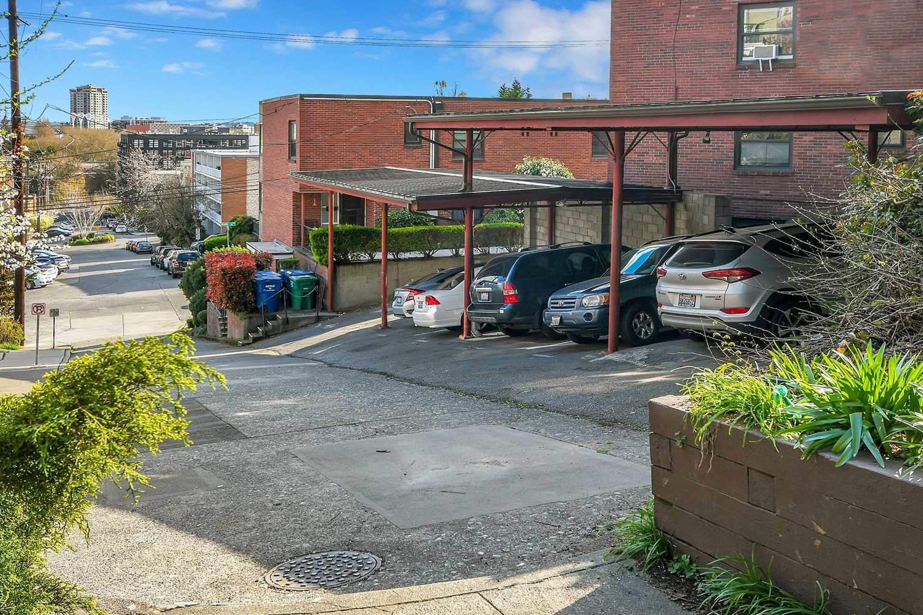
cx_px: 473
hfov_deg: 55.8
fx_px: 872
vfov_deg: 38.9
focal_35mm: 34
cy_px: 315
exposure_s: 1/90
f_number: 8
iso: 200
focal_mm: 20
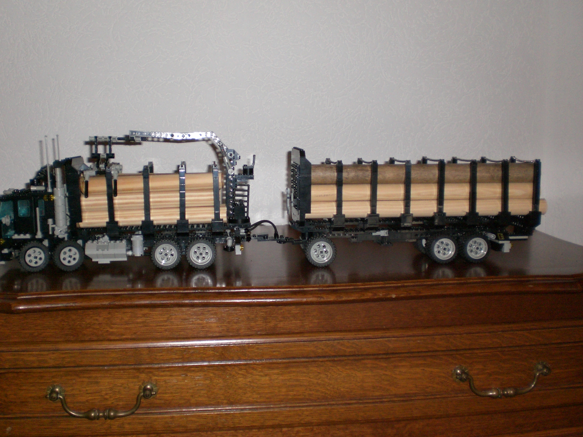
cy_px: 215
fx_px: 674
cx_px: 279
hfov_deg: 46.8
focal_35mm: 40
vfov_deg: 36.0
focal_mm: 6.3
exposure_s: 1/60
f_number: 3.1
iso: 200
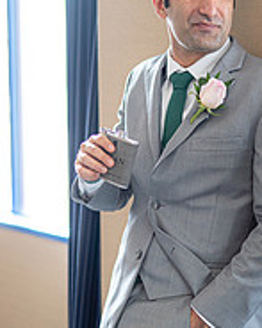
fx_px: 1116
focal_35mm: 115
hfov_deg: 13.4
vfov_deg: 16.7
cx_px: 168
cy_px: 198
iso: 800
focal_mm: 50
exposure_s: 1/250
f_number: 1.4
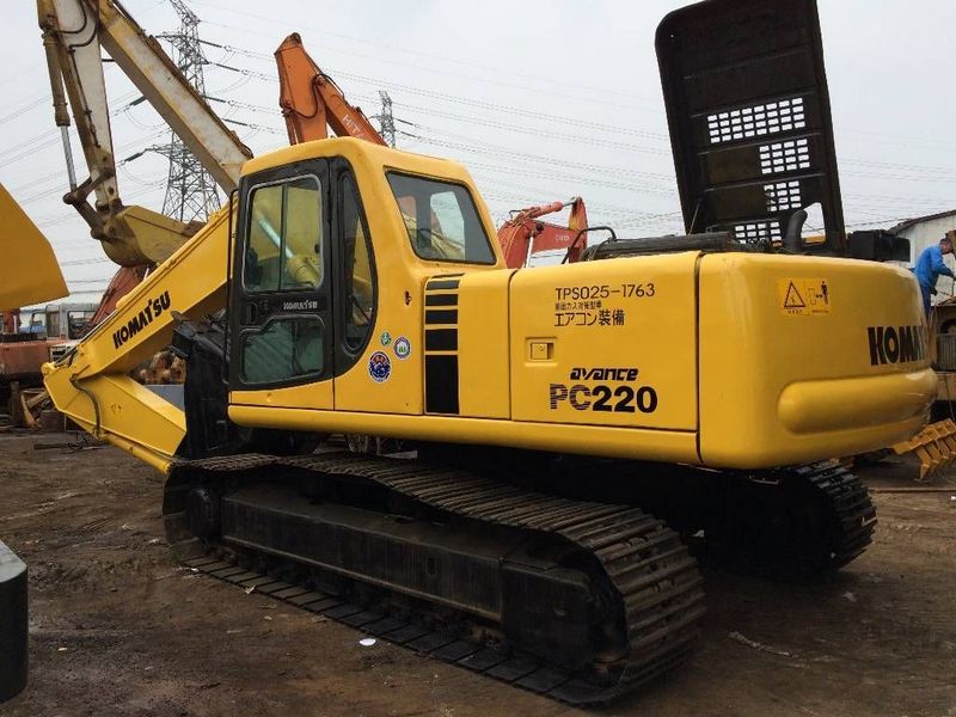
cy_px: 358
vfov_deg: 48.2
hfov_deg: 61.7
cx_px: 478
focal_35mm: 29
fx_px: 801
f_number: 2.2
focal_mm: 4.15
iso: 32
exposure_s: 1/2564
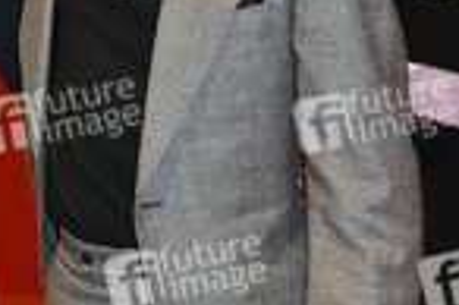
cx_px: -212
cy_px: -119
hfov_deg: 10.4
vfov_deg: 7.0
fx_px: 2445
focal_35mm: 192
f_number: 5.6
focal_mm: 62
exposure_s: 1/125
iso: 640
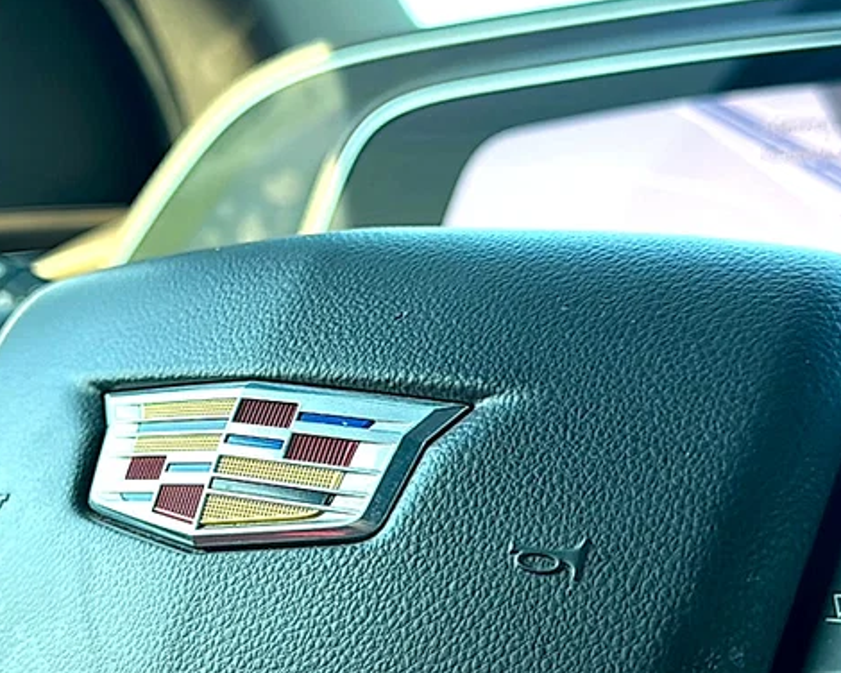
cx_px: 242
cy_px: 407
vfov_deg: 31.4
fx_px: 1195
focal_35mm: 48
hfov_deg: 38.1
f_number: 1.78
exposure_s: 1/181
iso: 64
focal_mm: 6.86
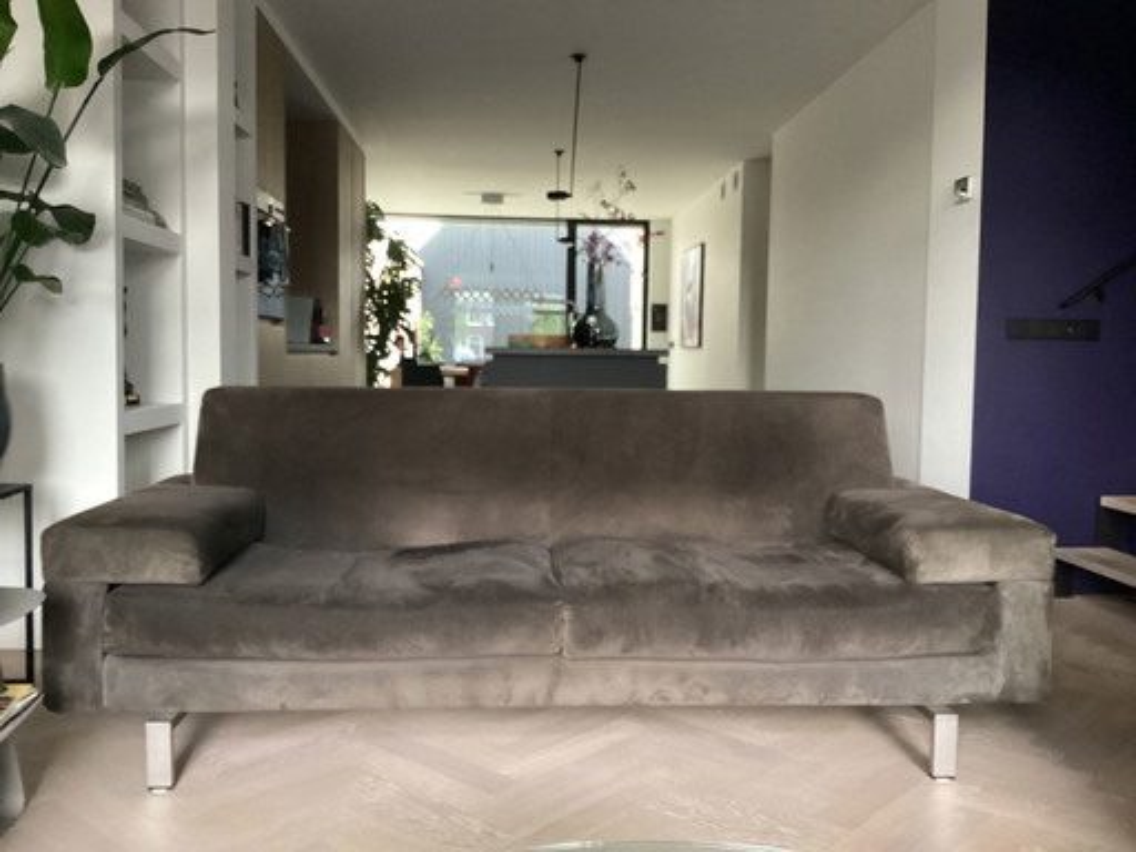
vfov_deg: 45.4
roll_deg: -1.2
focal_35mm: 31
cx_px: 568
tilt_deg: -3.7
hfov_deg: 58.4
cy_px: 426
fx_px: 1017
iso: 400
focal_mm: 3.3
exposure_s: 1/60
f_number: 2.4
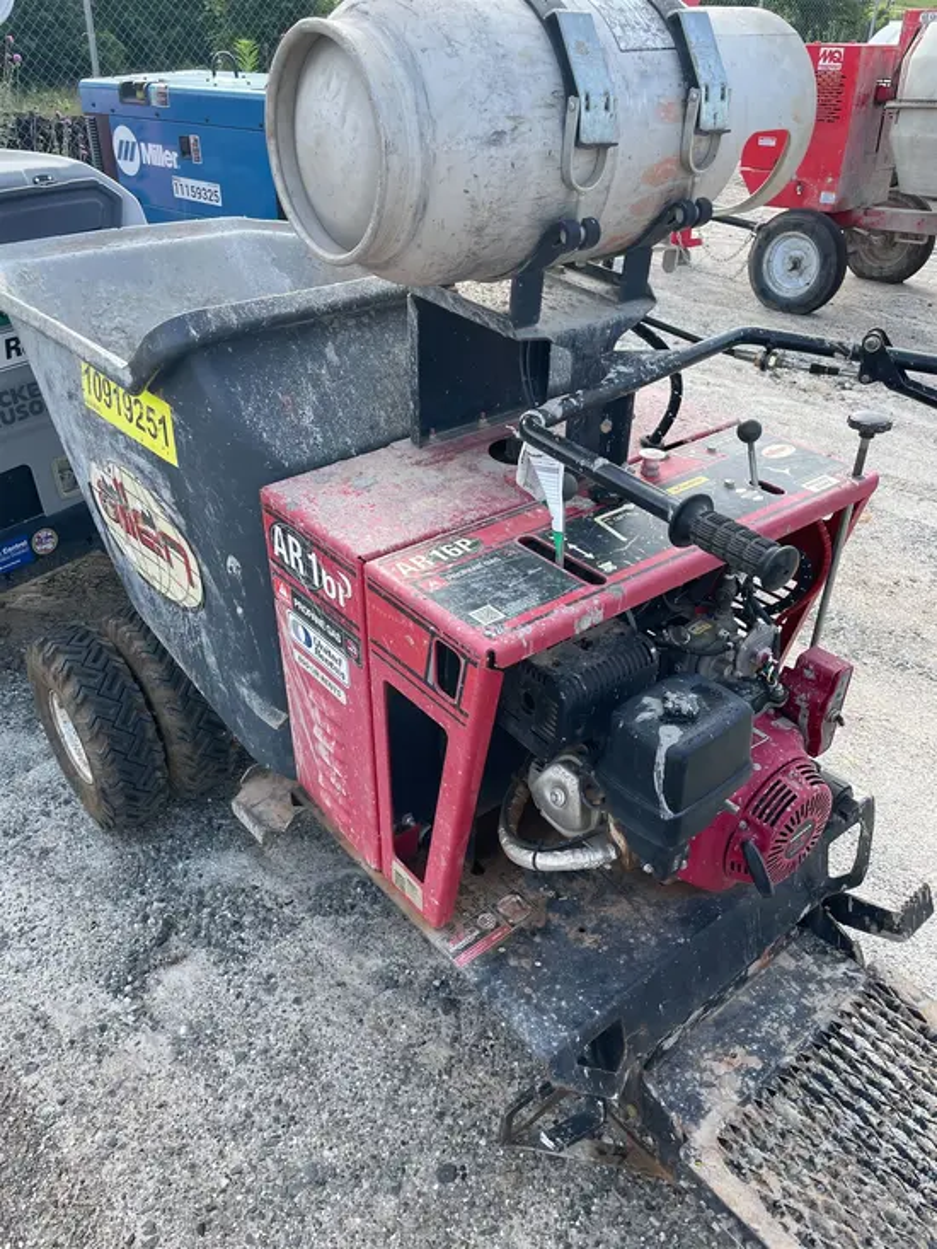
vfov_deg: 67.3
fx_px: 938
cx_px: 468
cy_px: 624
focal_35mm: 26
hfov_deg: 53.1
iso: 50
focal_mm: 4.2
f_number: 1.6
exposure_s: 1/988
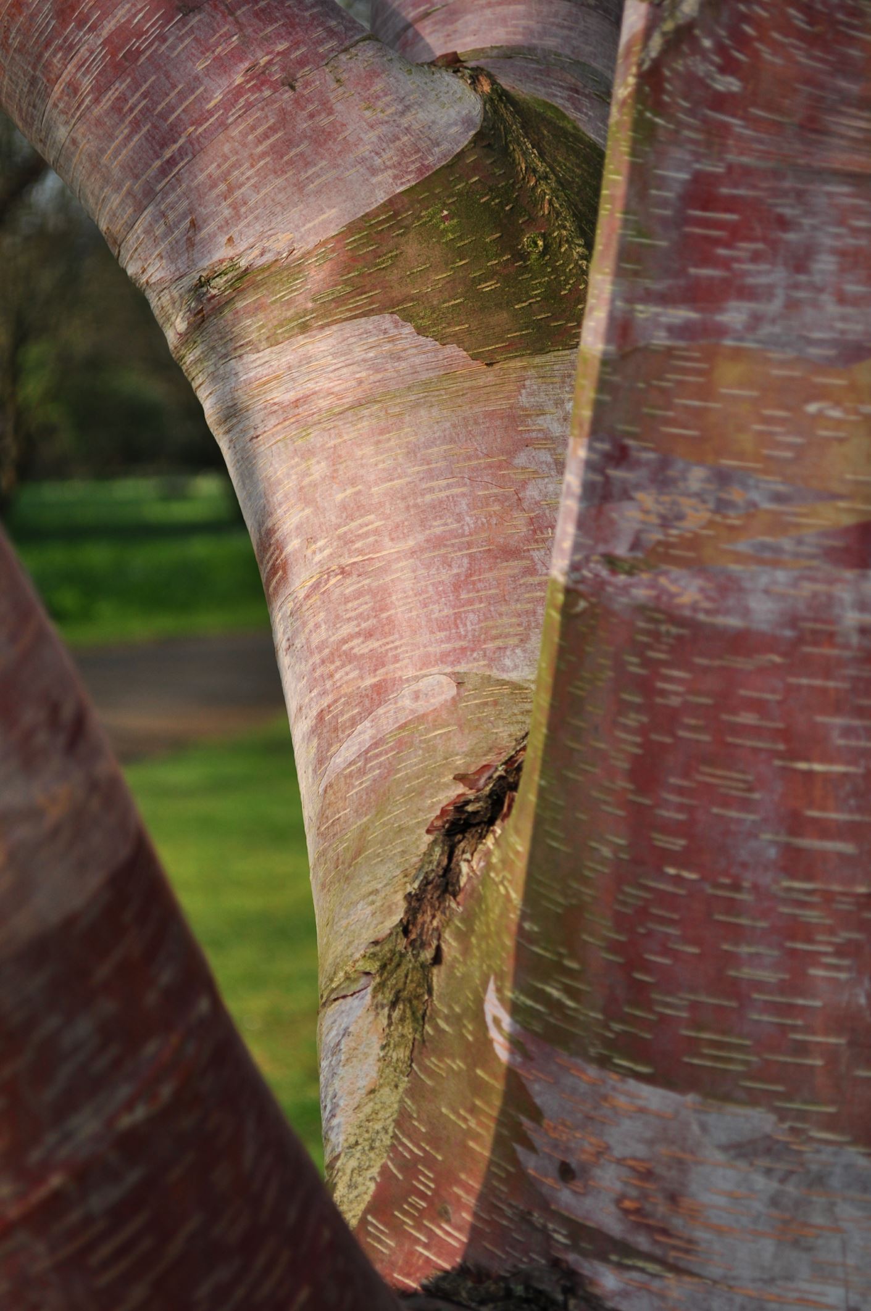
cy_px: 656
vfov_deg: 24.6
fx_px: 3002
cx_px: 436
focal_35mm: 82
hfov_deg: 16.5
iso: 200
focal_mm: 55
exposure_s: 1/640
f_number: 5.6
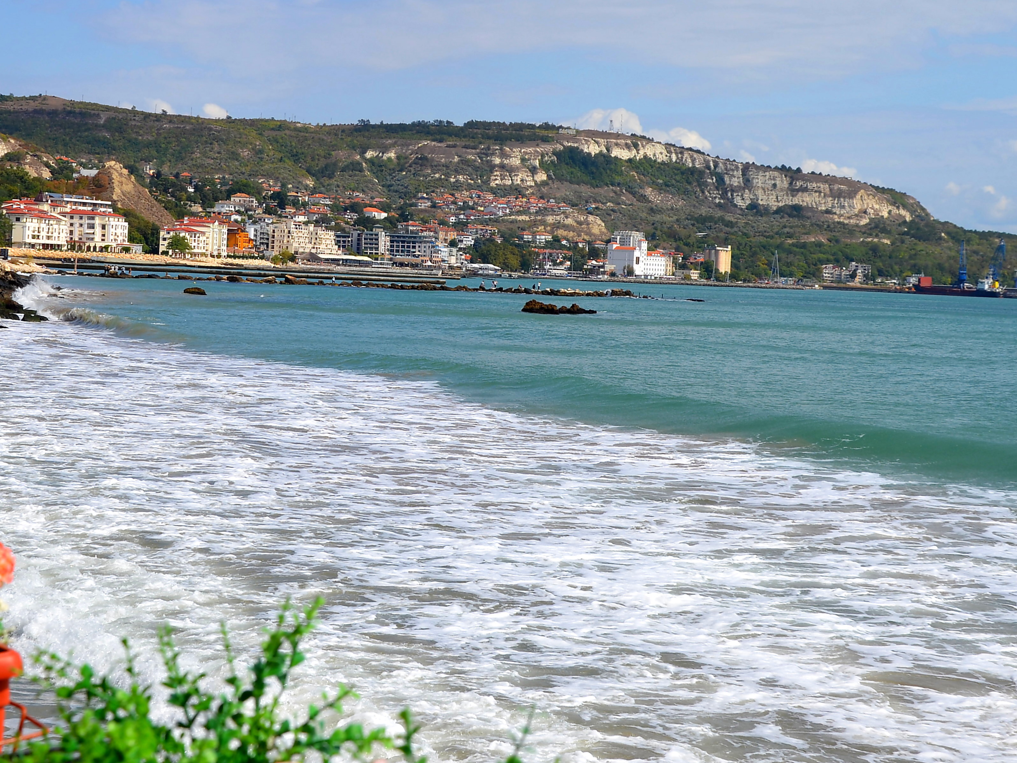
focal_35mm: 71
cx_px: 448
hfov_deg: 27.4
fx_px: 2086
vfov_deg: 20.7
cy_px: 272
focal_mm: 32
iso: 100
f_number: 9
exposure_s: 1/320
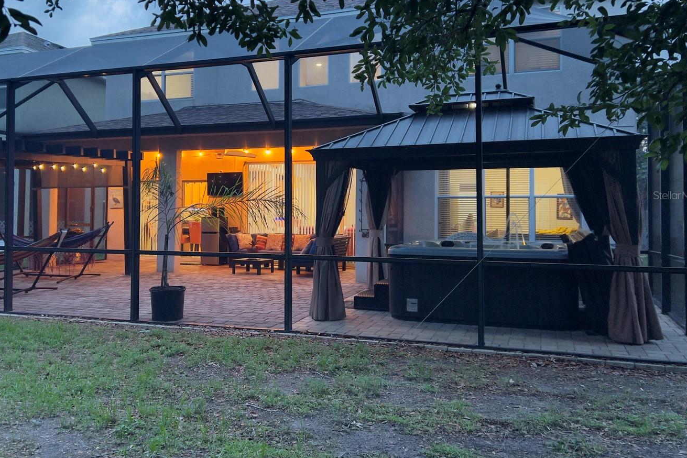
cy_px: 195
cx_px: 283
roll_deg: -0.3
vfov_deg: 39.9
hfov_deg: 56.9
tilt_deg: +2.3
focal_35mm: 33
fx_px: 630
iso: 640
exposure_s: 1/30
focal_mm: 5.7
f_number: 1.5
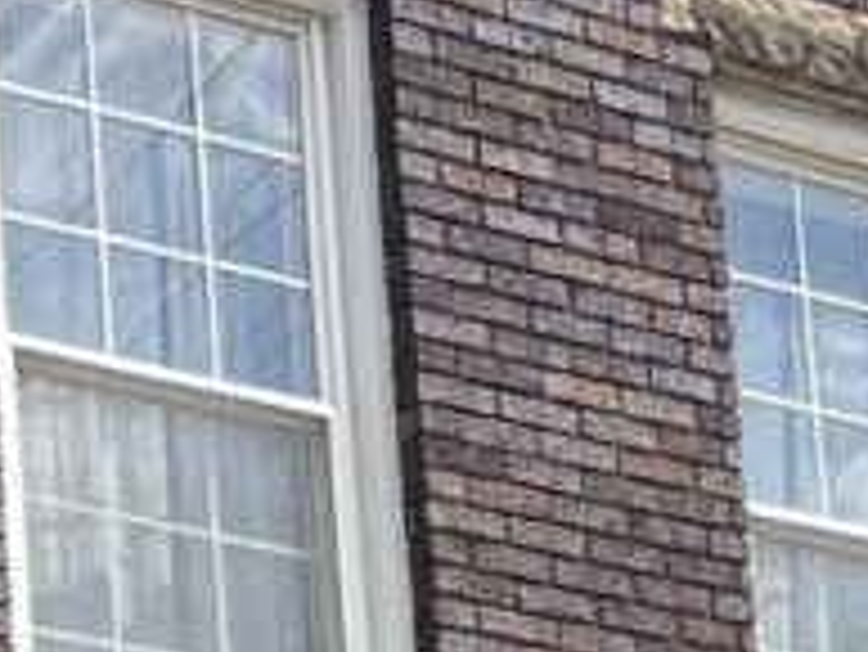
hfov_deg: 12.7
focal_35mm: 144
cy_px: 1774
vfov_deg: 8.9
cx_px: -598
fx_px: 3613
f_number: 1.6
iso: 50
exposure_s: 1/1949
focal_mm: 5.96
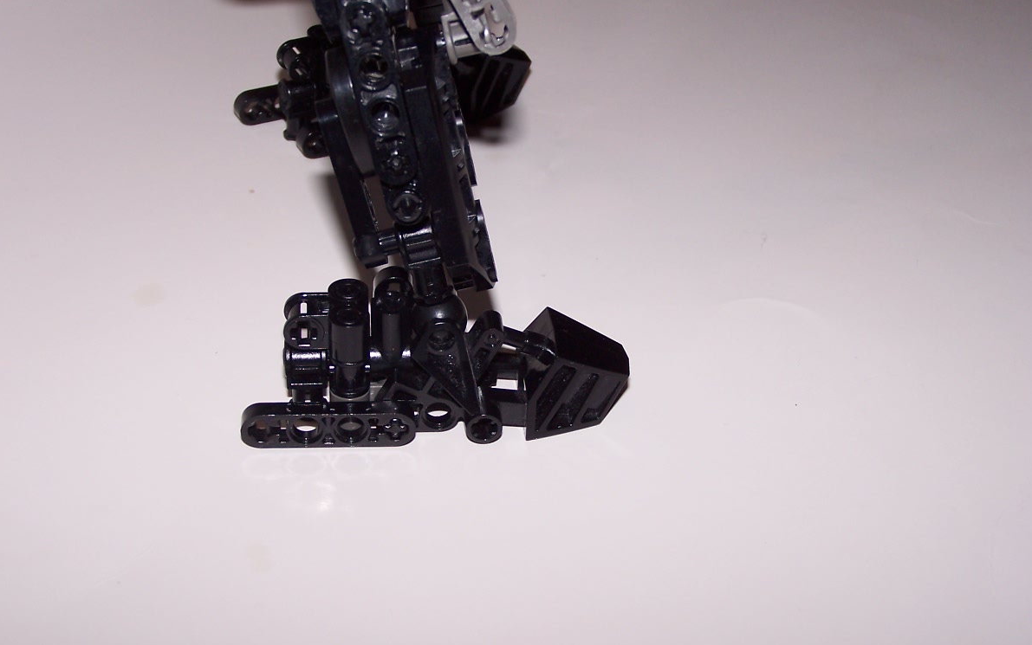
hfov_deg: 32.5
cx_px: 517
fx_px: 1772
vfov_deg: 20.6
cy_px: 347
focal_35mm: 63
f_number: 3.2
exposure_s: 1/60
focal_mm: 9.8
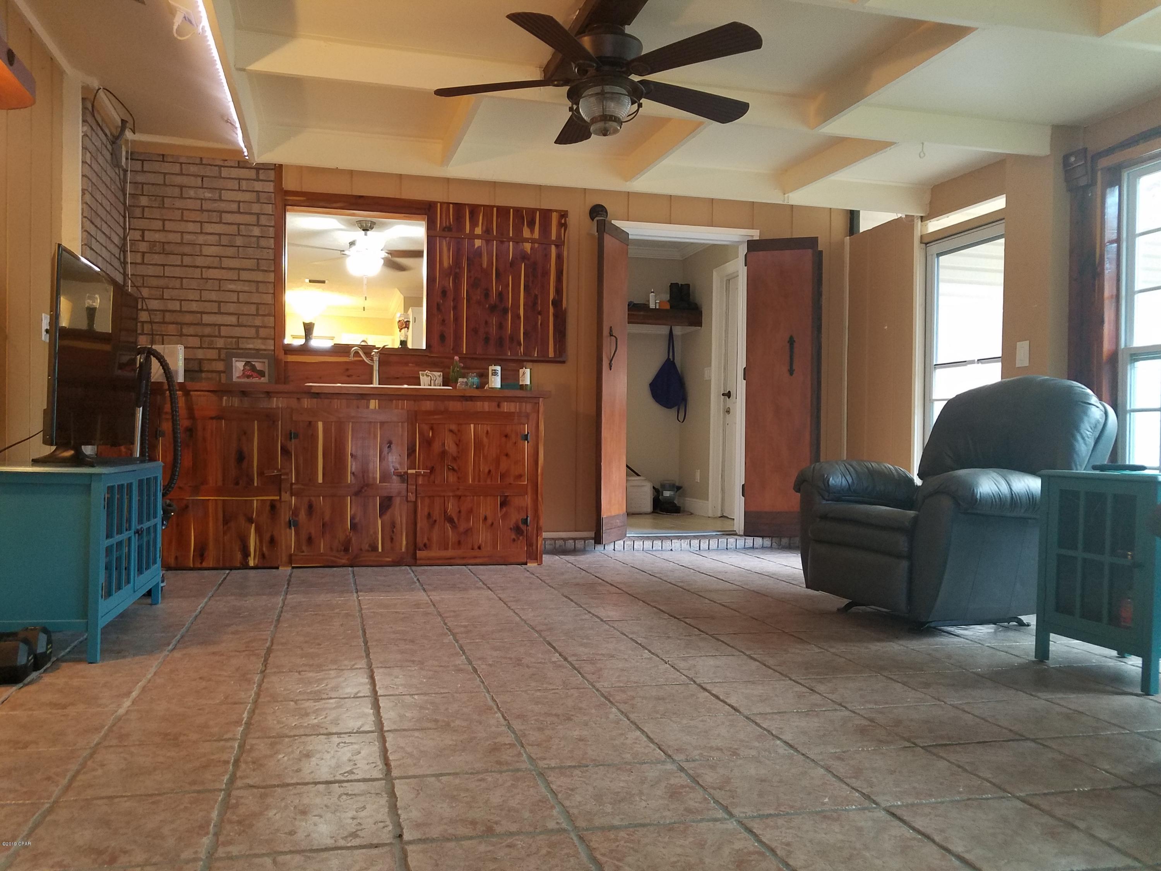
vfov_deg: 53.1
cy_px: 436
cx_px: 580
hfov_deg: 67.3
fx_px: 872
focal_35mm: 26
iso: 200
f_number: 1.7
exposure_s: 1/24
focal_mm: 4.2
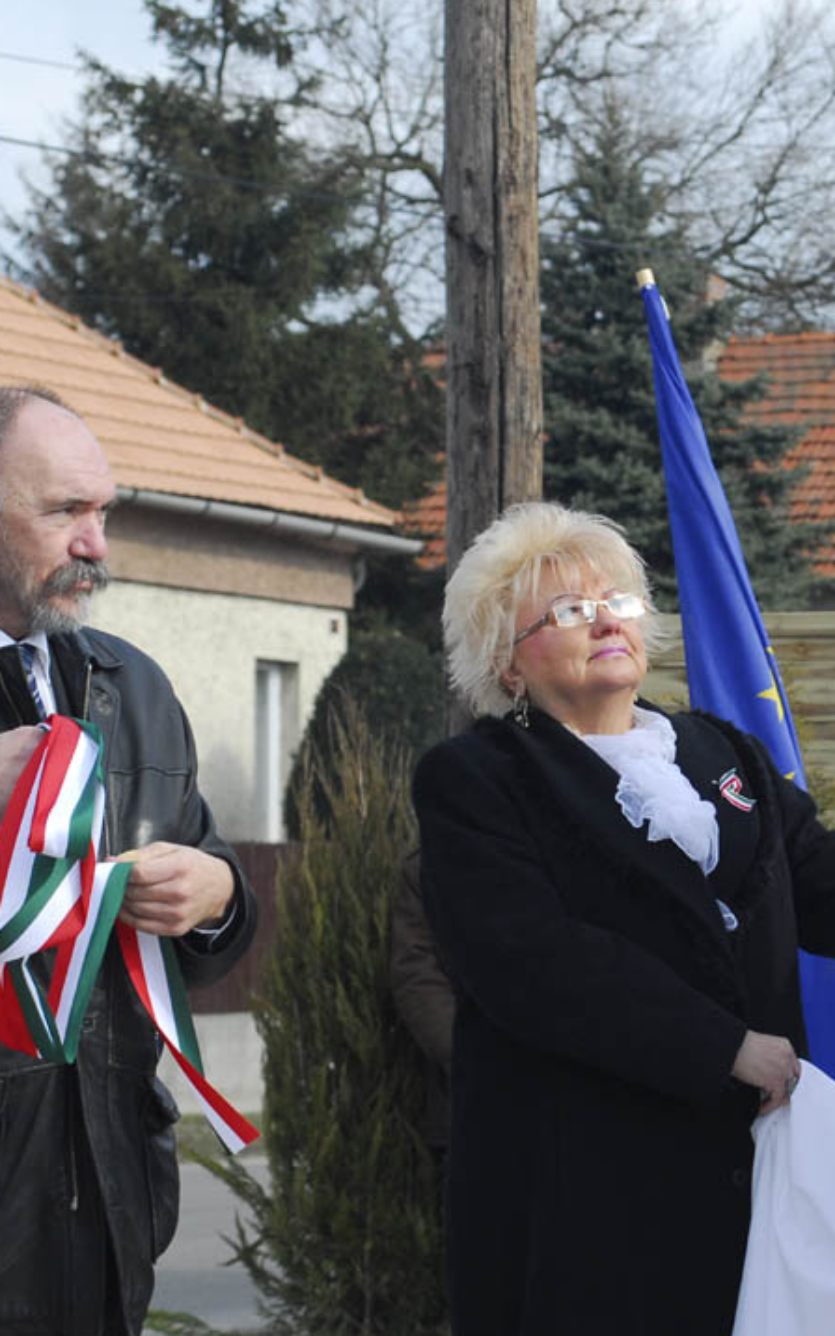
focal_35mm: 141
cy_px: 633
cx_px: 809
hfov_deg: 9.3
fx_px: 5130
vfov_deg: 14.8
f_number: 6.3
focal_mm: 55
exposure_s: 1/500
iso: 320
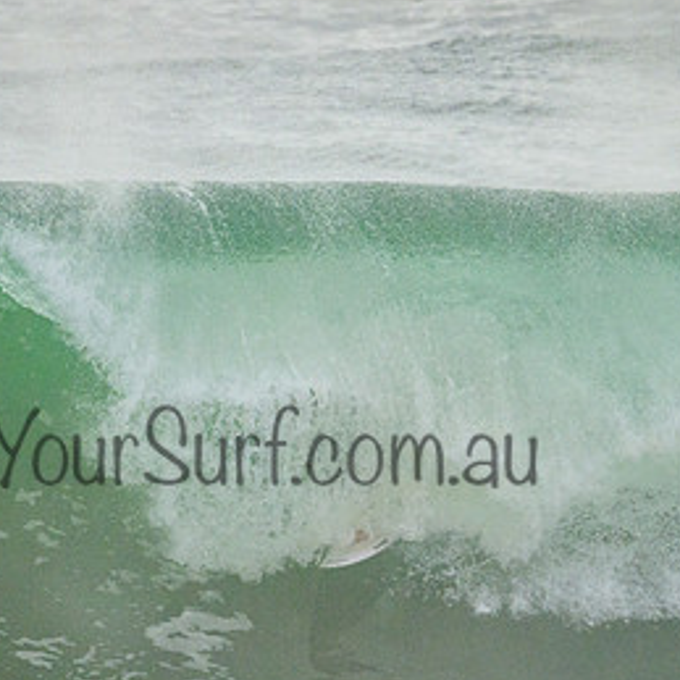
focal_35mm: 1521
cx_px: 260
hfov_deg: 1.2
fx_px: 33804
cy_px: 424
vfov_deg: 1.2
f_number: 11
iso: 2000
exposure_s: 1/2500
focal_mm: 800
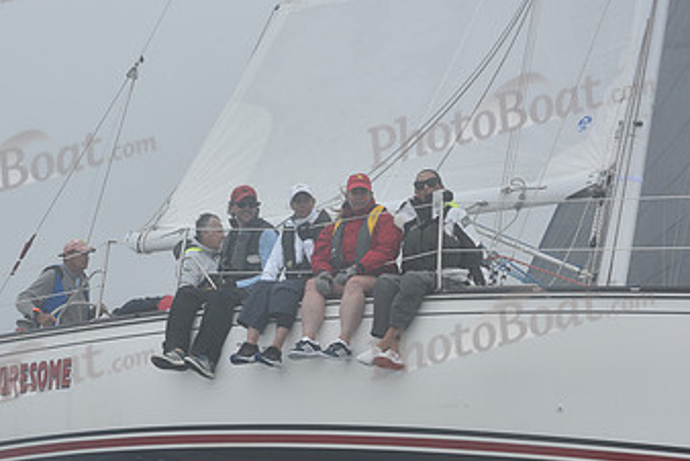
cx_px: 263
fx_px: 2302
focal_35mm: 120
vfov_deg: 11.4
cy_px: 250
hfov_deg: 17.0
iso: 250
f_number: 10
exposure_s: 1/800
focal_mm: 70
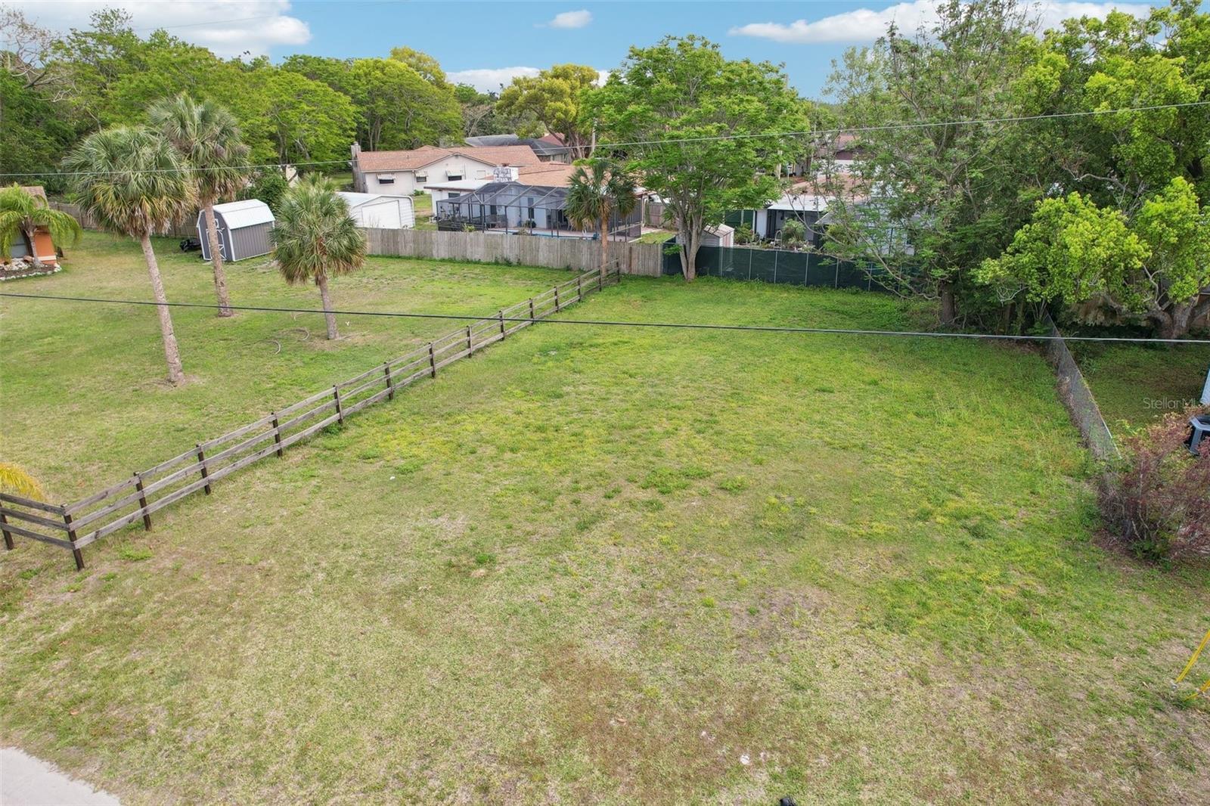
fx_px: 739
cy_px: 403
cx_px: 605
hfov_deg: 78.6
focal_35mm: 22
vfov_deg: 57.2
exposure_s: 1/800
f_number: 2.8
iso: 150
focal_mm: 8.4
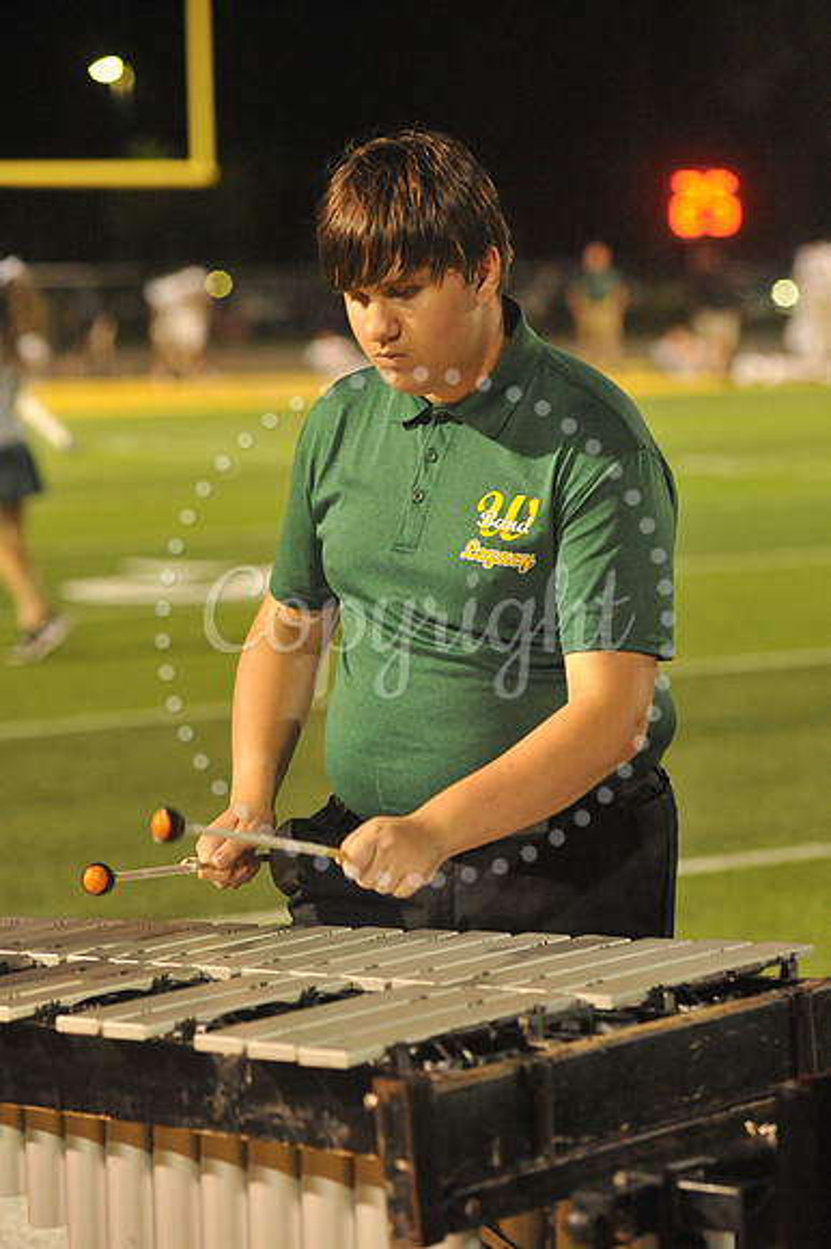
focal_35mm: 125
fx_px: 4333
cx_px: 416
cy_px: 624
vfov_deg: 16.4
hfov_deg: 11.0
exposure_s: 1/250
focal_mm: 125
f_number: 4
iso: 6400
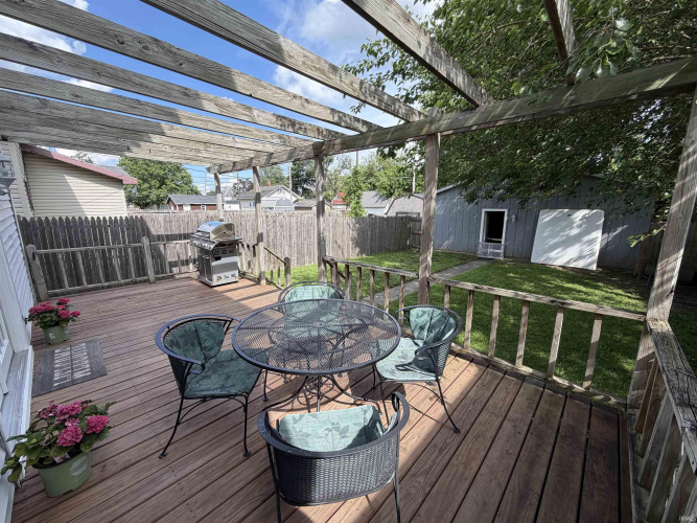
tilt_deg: -10.9
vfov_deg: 85.7
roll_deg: +1.0
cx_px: 348
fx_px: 282
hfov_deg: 102.1
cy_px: 262
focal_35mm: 14
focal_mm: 2.22
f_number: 2.2
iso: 40
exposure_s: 1/522
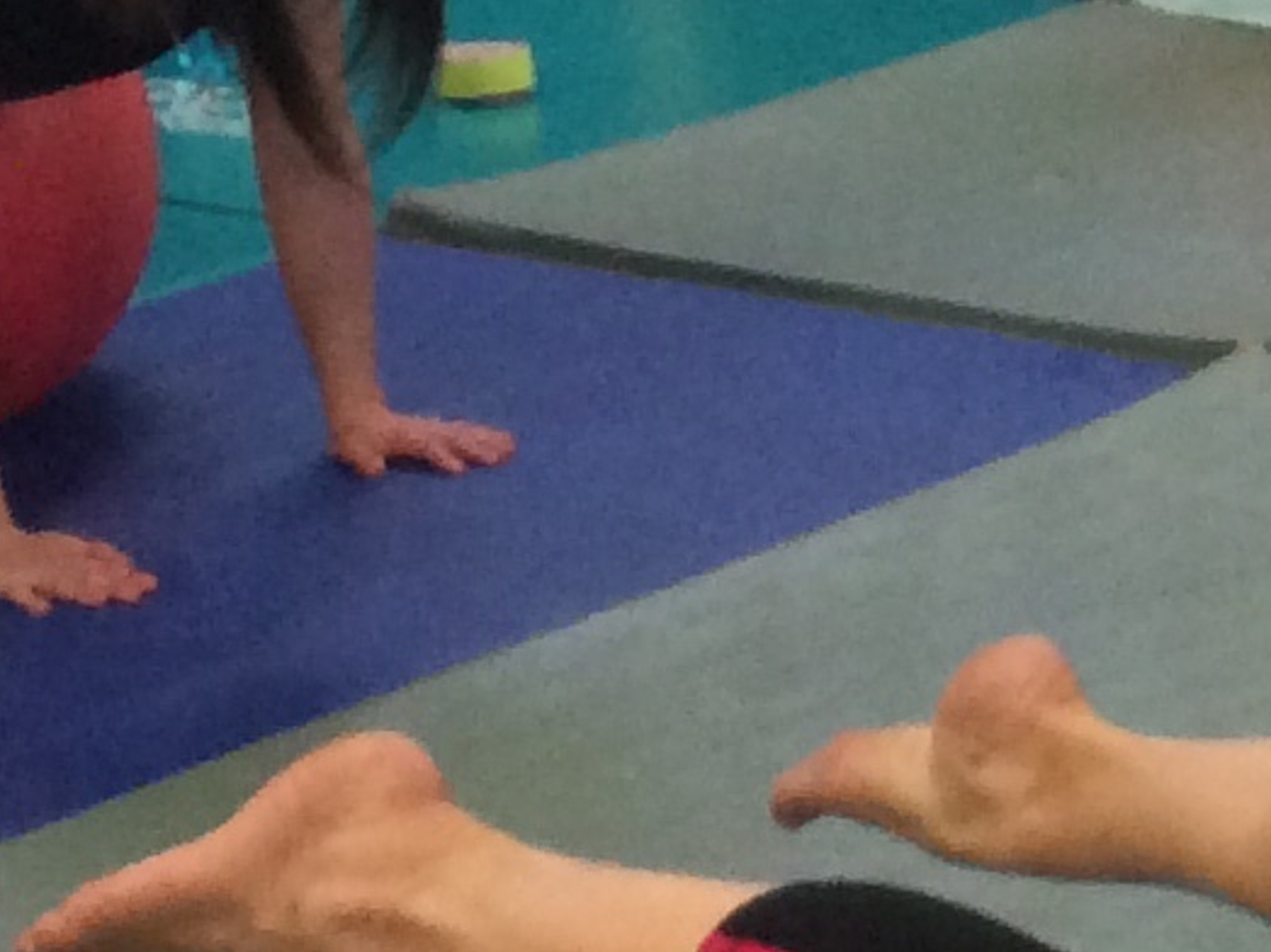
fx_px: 6644
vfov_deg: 8.2
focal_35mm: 181
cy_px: 163
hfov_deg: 9.7
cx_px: 2999
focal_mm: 4.15
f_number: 2.2
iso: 200
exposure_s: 1/33
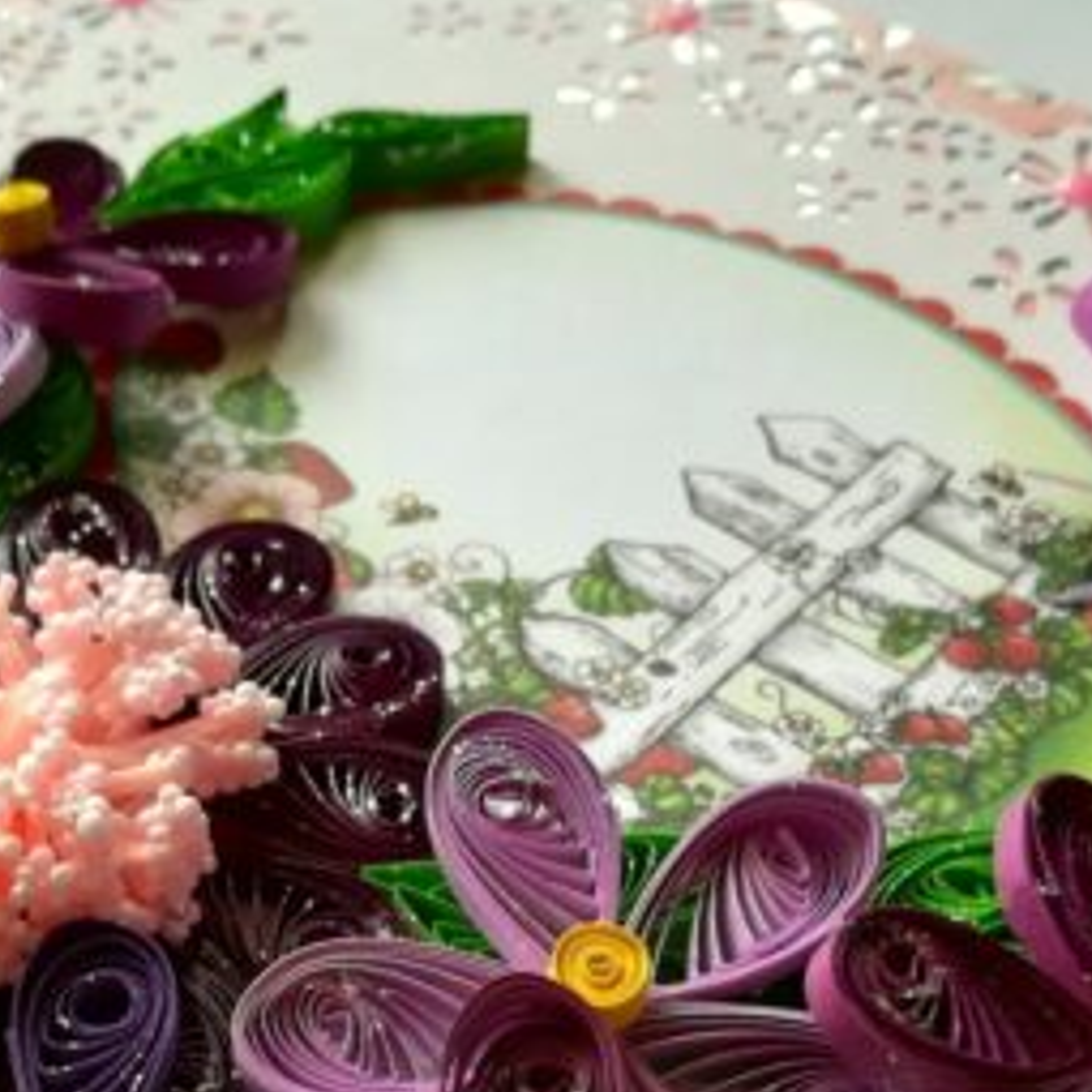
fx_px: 1927
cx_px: 471
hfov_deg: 31.6
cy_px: 925
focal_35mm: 54
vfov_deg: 30.6
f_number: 2.2
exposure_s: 1/100
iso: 50
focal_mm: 3.83
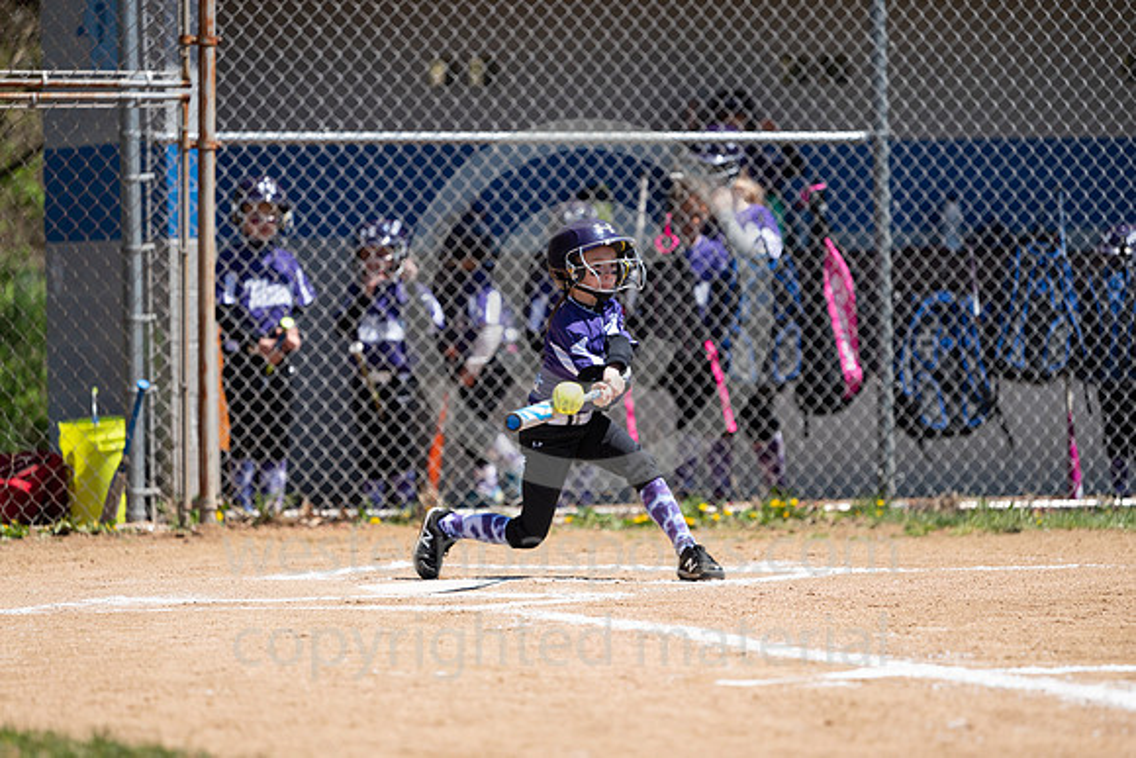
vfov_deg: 6.9
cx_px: 568
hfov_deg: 10.3
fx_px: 6312
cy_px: 379
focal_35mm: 200
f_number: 3.2
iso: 200
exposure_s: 1/2500
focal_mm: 200
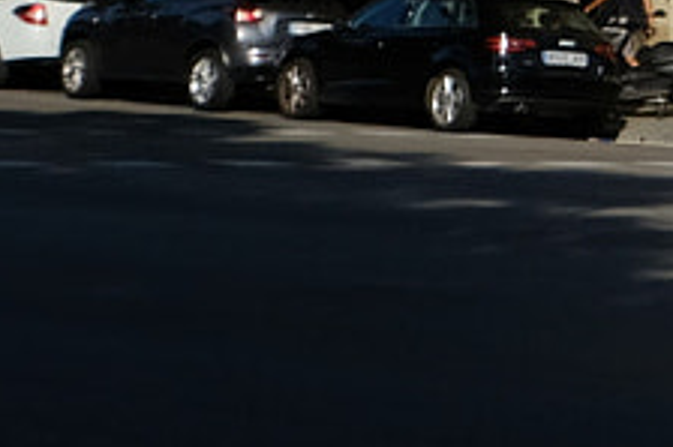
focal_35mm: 200
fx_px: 3736
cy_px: -639
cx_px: 1193
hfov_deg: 9.8
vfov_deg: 6.5
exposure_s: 1/1500
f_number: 6.4
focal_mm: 18.8
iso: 400
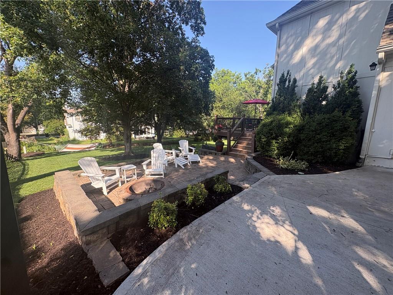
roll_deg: +0.2
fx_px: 159
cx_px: 196
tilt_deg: -10.7
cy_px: 148
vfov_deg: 85.7
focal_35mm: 14
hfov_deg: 102.1
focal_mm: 2.22
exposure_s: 1/296
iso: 64
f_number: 2.2
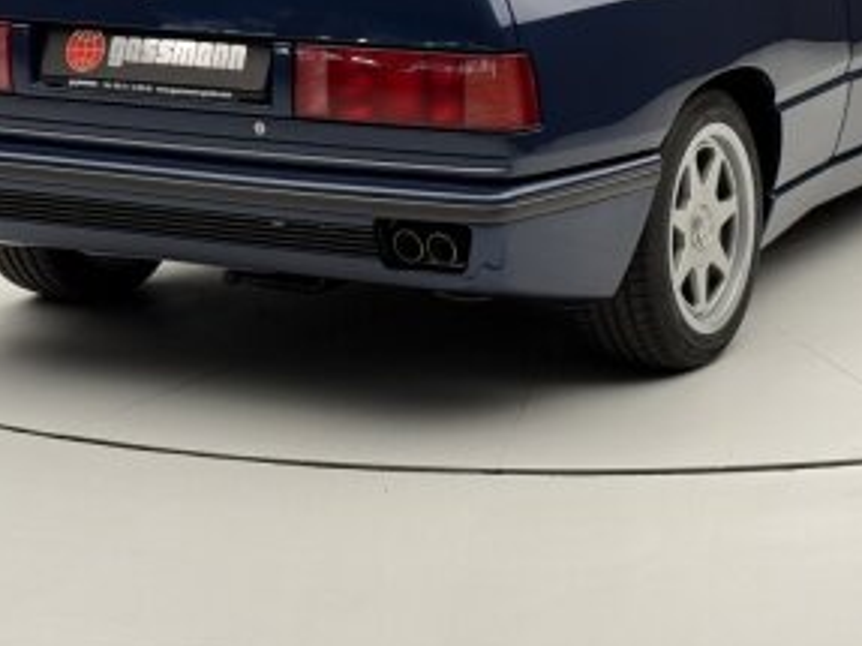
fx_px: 2663
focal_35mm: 107
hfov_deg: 18.3
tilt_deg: -9.9
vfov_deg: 13.8
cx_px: 613
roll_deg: +0.3
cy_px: 132
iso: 64
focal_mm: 6.76
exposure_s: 1/49
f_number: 1.78
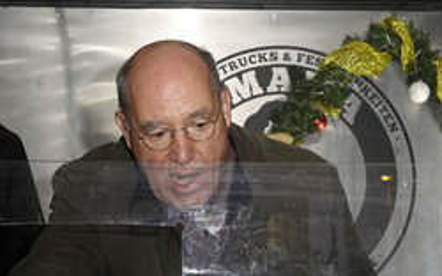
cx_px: 199
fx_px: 1240
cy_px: 195
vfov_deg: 12.7
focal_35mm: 103
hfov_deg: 20.2
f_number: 8
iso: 1600
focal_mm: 56
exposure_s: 1/100
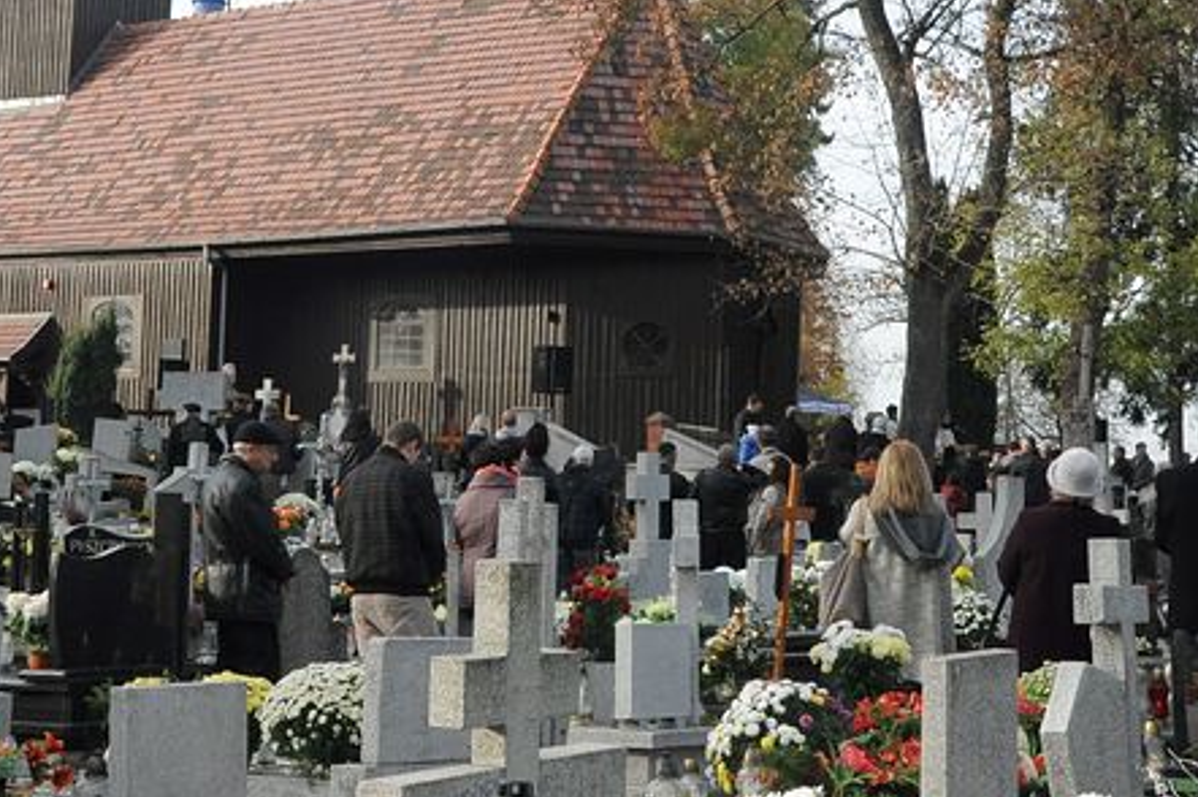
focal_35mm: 75
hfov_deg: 26.9
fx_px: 2494
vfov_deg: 18.1
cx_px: 445
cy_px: 308
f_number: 10
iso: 800
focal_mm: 26
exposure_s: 1/400
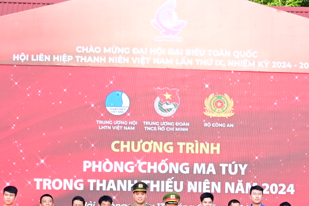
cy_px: 191
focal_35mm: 105
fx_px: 901
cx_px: 184
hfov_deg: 19.4
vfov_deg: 12.9
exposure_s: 1/200
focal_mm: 32
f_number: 4.5
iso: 400
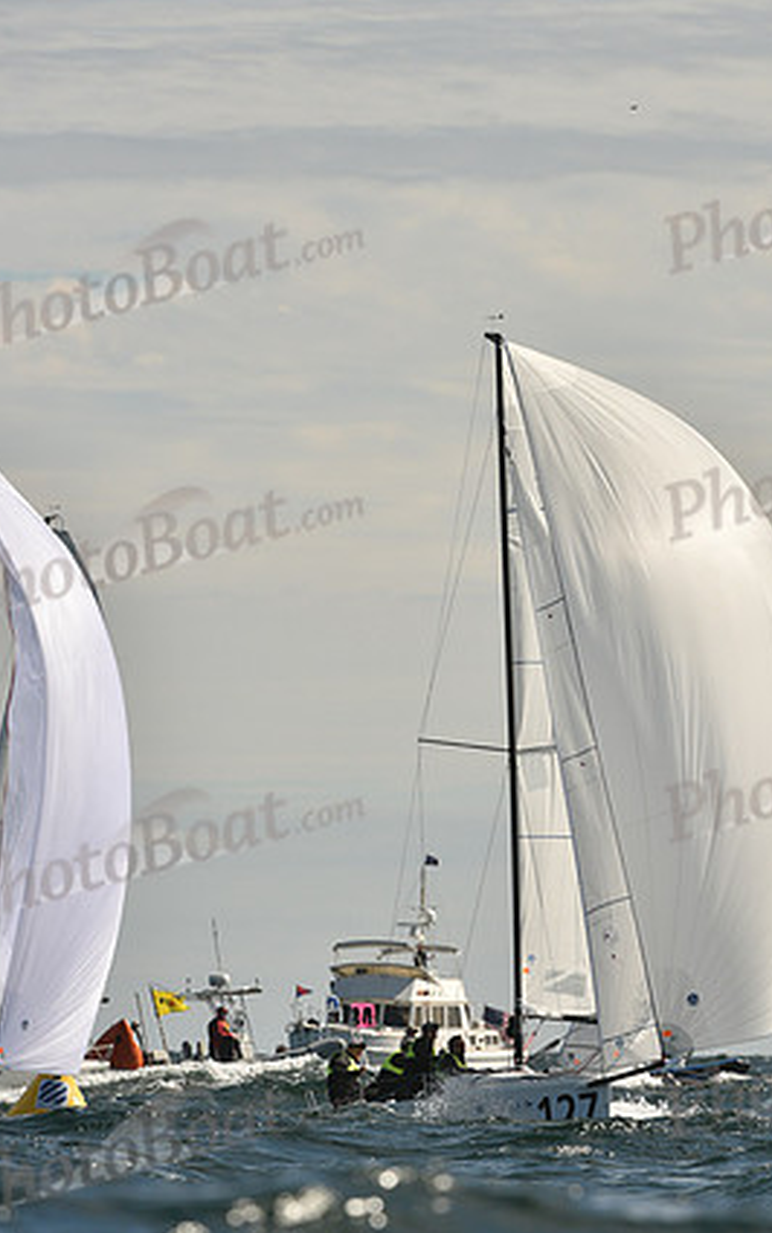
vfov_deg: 4.4
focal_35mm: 473
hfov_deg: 2.8
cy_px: 659
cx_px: 515
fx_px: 15907
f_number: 8
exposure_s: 1/1600
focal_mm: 340
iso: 250
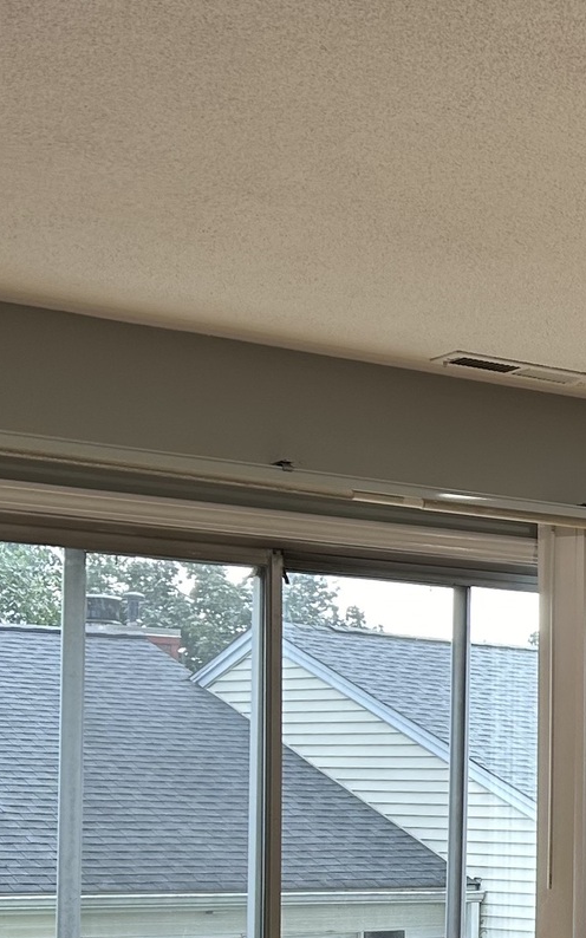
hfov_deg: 14.9
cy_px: 822
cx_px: 932
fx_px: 2045
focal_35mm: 80
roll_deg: -0.4
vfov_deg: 25.1
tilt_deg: -0.2
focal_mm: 5.7
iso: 50
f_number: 1.5
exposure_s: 1/191
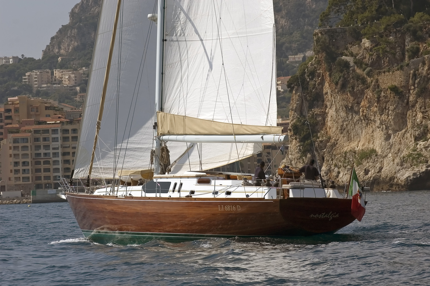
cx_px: 215
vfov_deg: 7.3
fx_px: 2238
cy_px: 143
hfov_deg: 11.0
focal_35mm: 188
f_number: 9
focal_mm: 125
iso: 200
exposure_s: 1/1000
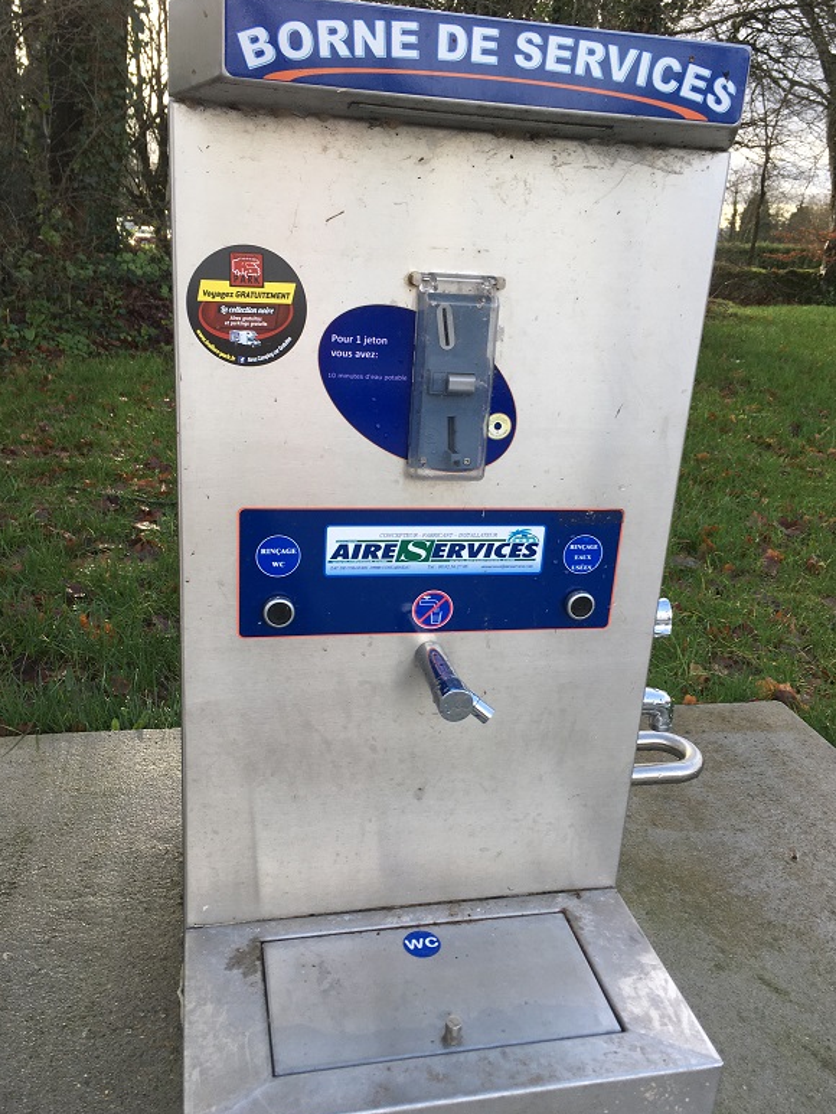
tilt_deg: -20.8
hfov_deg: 46.8
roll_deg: -2.9
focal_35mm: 30
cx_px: 421
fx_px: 966
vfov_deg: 60.0
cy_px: 569
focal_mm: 4.15
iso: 25
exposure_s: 1/250
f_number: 2.2
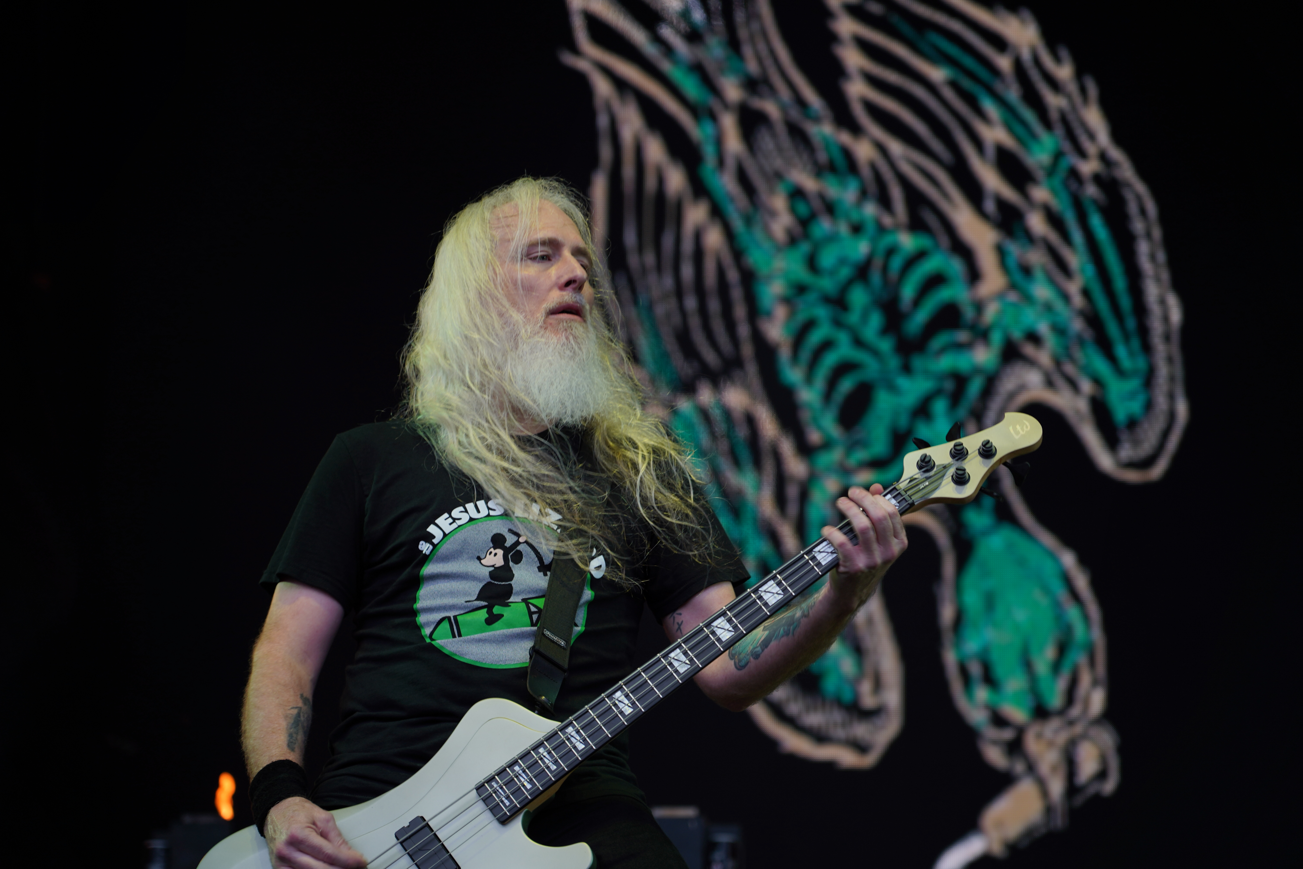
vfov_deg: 13.0
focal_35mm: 105
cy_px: 434
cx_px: 652
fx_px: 3800
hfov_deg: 19.5
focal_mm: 105
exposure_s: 1/125
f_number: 4
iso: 100
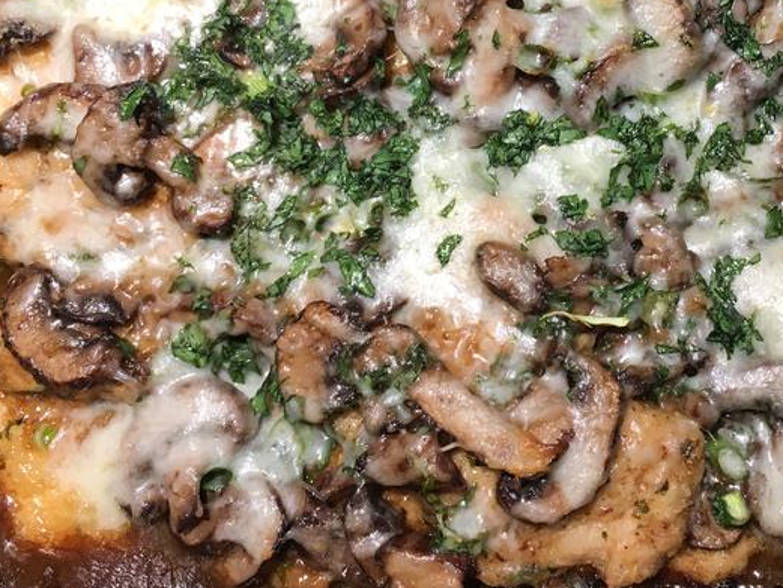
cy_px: 129
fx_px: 1290
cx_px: 525
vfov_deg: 25.3
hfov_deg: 33.5
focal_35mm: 57
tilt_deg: -76.6
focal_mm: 4.15
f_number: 2.2
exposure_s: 1/30
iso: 50
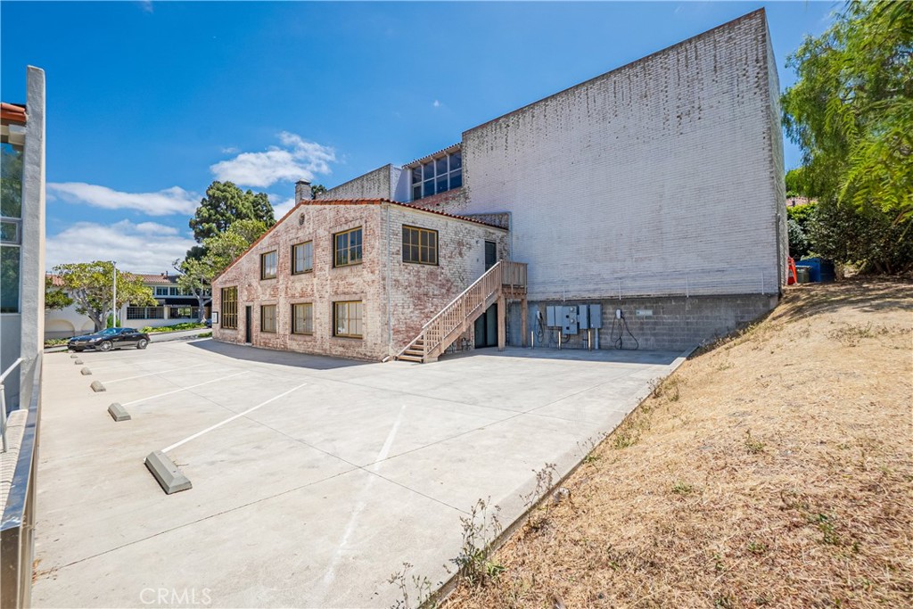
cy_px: 304
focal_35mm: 15
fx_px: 380
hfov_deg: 100.4
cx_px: 456
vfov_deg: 77.3
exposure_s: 1/8000
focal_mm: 10
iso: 400
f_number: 8
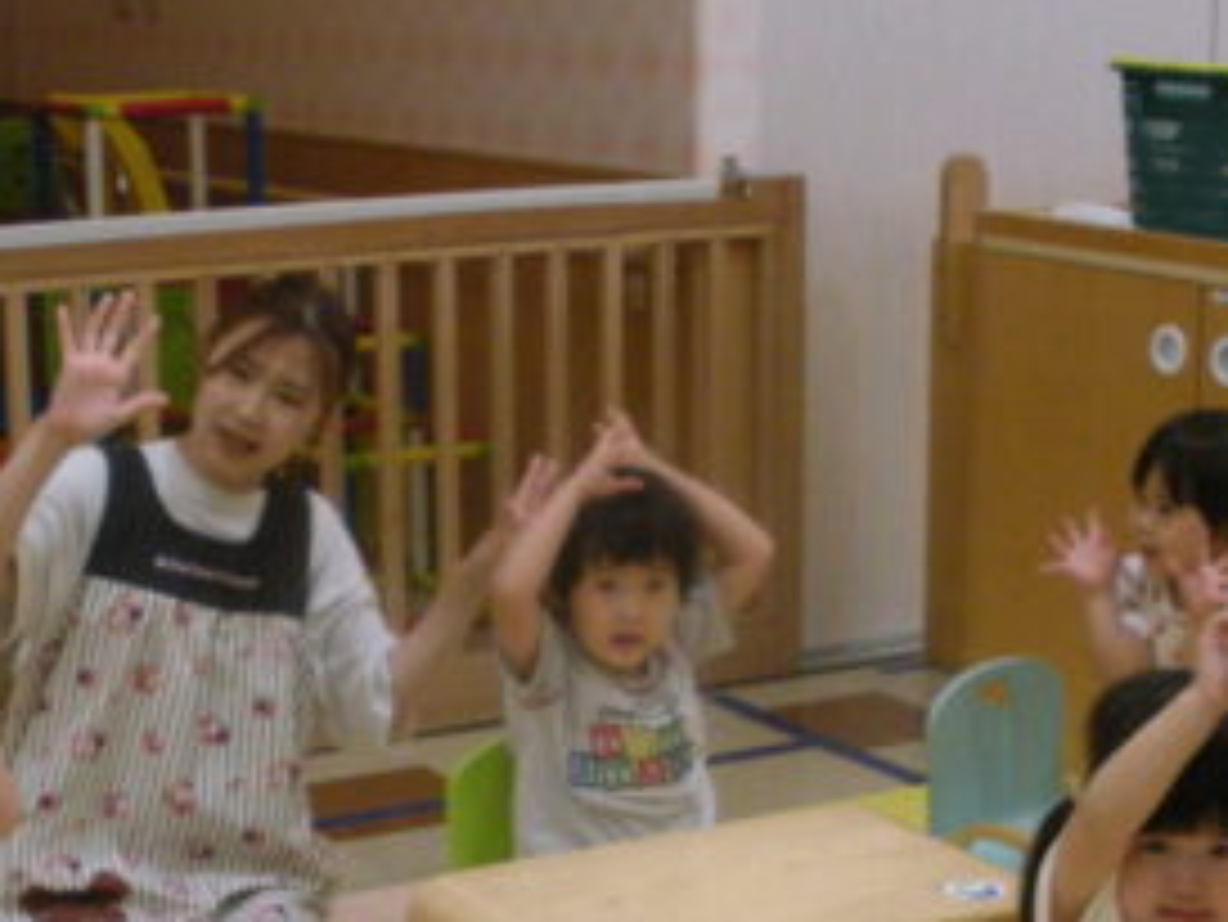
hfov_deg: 25.3
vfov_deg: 18.9
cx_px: 553
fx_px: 2733
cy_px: 787
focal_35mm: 77
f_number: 3.5
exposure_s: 1/60.8
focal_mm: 6.3
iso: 363
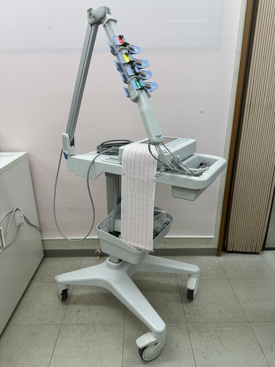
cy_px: 184
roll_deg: +0.4
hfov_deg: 56.8
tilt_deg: -19.6
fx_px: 254
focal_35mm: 24
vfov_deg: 71.6
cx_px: 138
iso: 64
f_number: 1.78
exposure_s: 1/185
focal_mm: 6.86
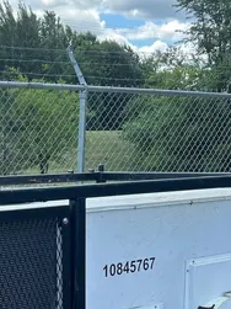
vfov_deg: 24.5
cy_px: 308
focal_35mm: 76
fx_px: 677
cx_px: 34
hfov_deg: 19.1
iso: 50
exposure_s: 1/1209
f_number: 1.5
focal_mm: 5.7
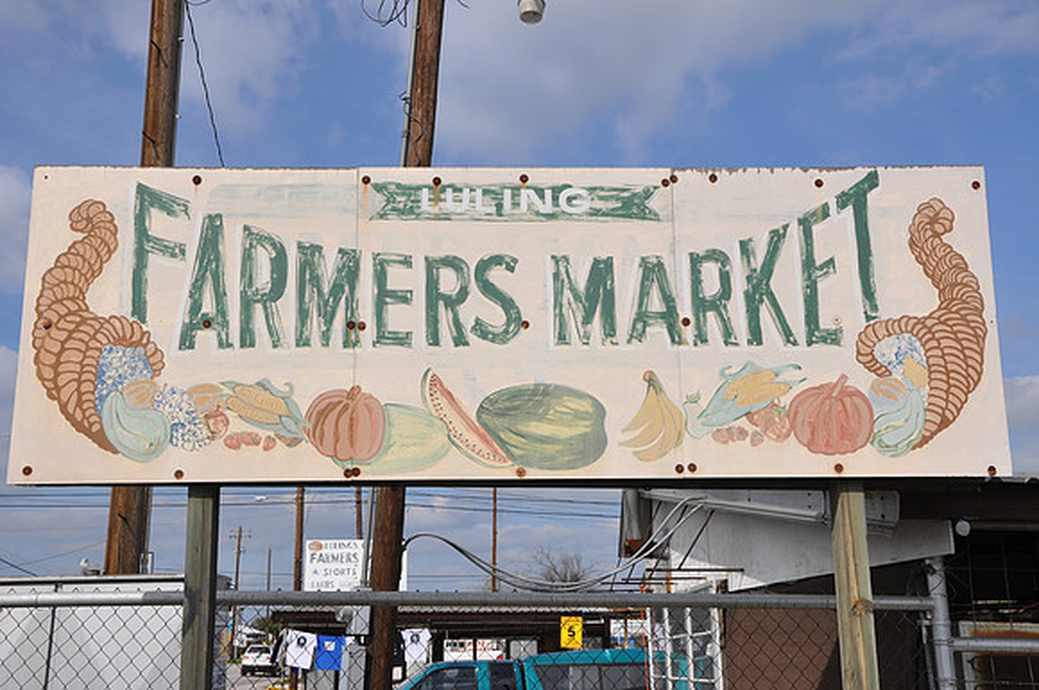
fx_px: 1210
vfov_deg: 31.8
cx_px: 520
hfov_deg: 46.5
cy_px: 345
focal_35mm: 42
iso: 200
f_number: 10
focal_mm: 28
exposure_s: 1/400
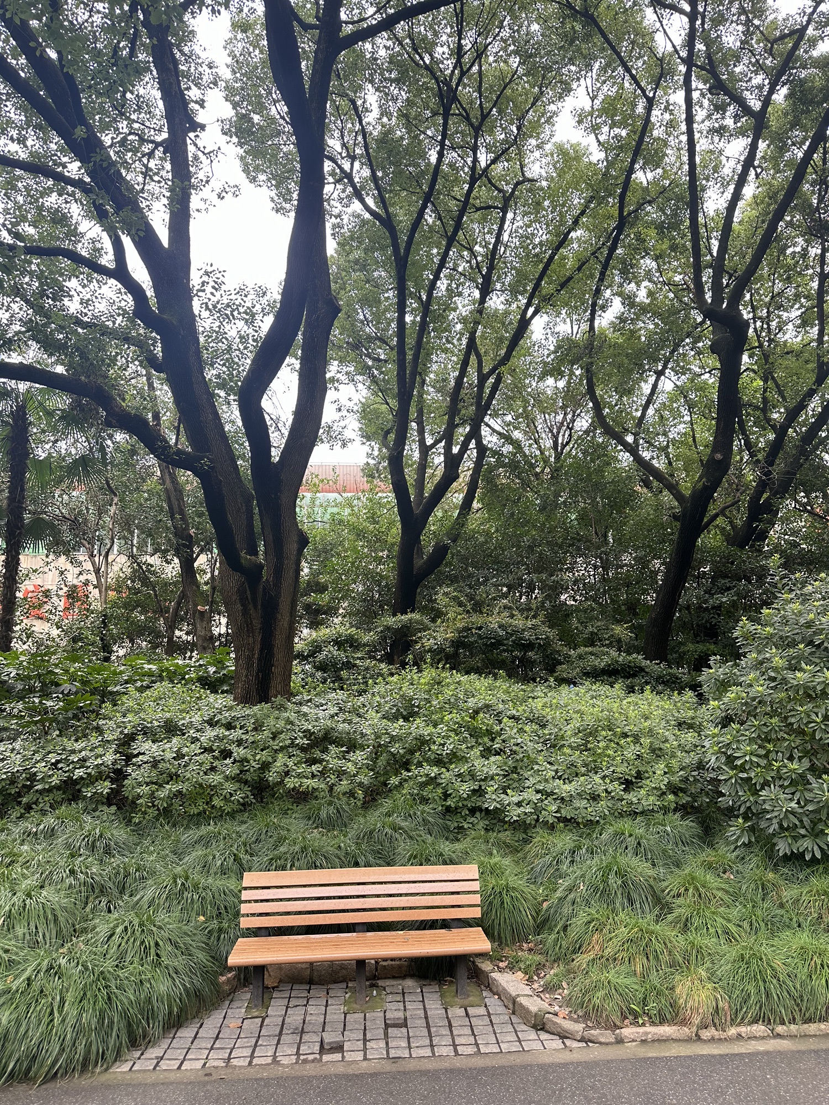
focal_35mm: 24
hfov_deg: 56.8
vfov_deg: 71.6
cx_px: 414
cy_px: 552
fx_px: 766
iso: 80
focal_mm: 6.86
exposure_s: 1/296
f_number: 1.78
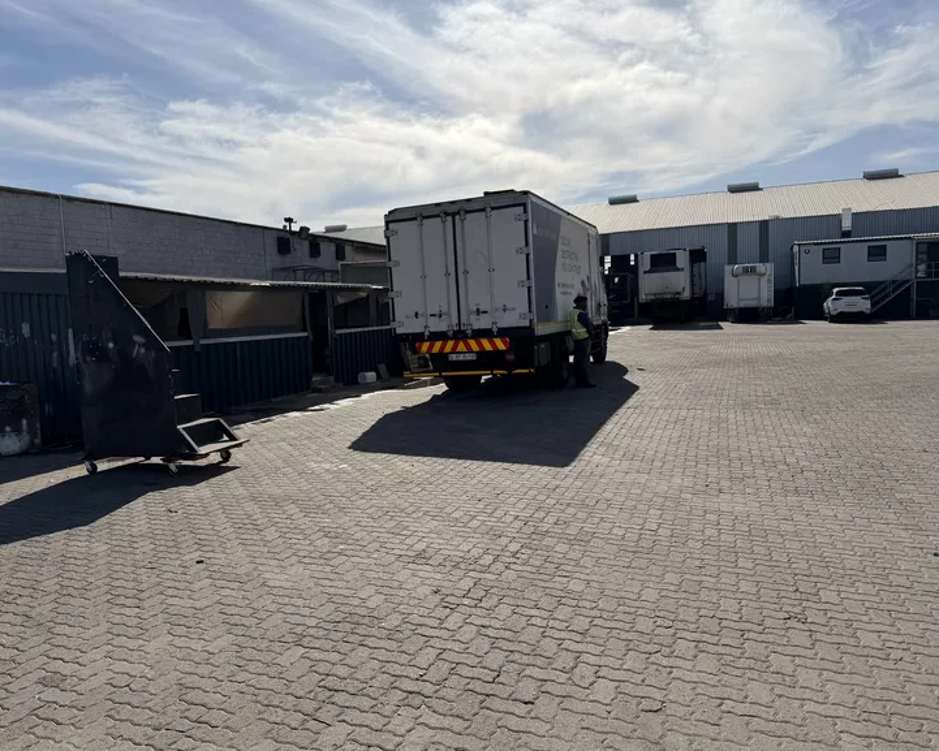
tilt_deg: -4.1
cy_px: 371
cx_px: 419
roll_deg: +0.5
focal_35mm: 26
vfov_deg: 54.9
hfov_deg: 65.8
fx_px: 723
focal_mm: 6.76
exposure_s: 1/11905
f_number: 1.78
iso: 80
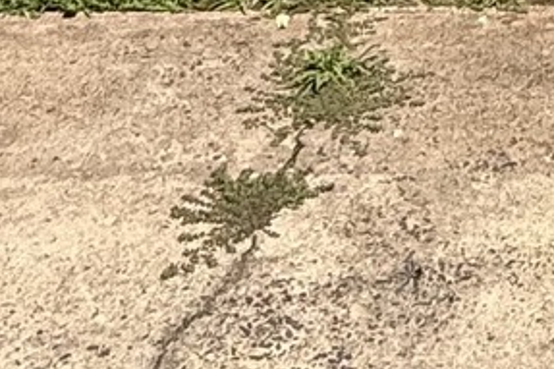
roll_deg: +0.2
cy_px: -767
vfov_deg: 9.2
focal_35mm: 117
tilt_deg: -1.2
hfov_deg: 16.7
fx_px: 1799
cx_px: 676
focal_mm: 2.22
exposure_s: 1/2320
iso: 50
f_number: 2.2
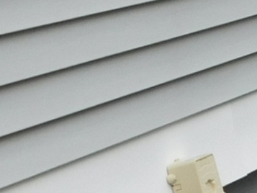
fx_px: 1701
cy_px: -88
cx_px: 739
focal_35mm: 229
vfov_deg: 6.4
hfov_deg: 7.7
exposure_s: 1/250
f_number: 3.5
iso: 125
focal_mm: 6.3
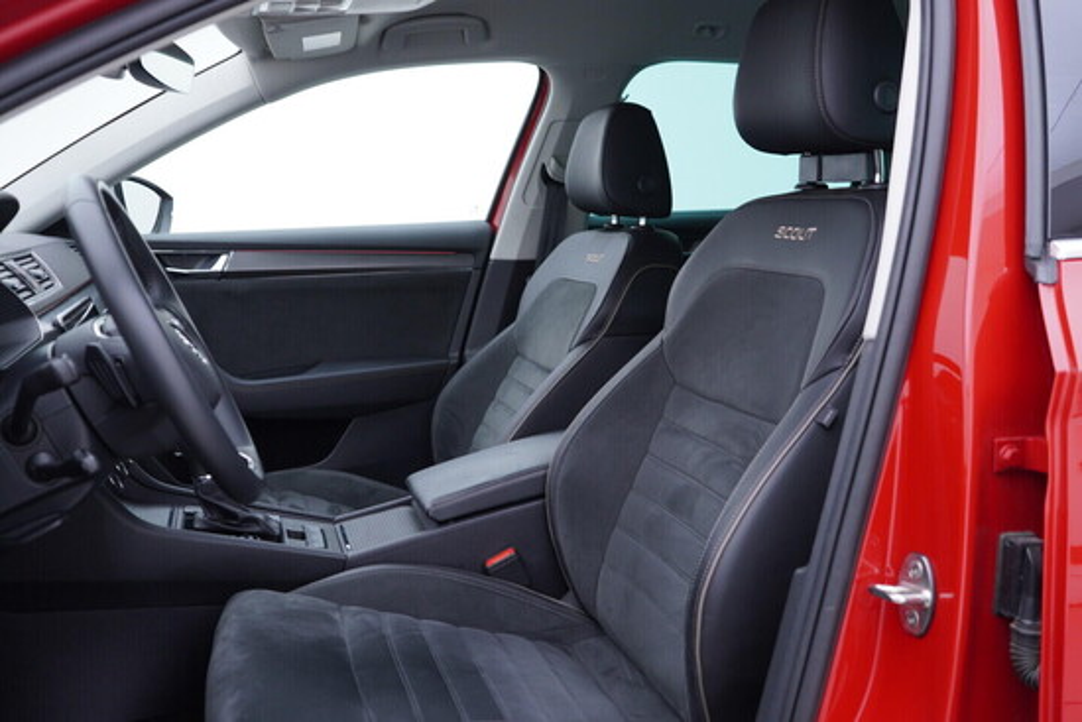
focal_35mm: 36
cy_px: 361
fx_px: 1082
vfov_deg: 36.9
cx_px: 541
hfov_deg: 53.1
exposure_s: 1/40
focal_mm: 24
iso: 160
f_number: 2.8
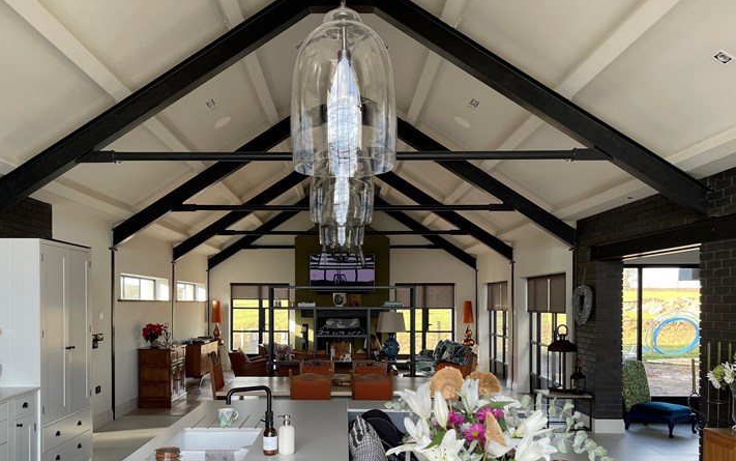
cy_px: 309
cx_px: 330
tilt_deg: -1.8
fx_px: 622
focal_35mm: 31
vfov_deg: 40.1
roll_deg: +0.1
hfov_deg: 61.1
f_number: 1.6
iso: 50
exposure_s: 1/121
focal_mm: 5.1
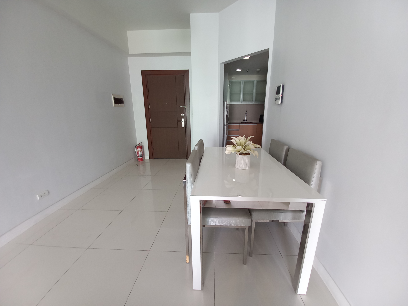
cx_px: 204
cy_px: 153
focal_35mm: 13
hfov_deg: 106.2
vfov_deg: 89.9
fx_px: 153
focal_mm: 1.42
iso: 125
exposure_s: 1/50
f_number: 2.2
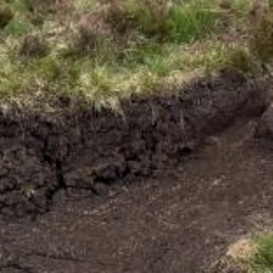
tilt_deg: -4.7
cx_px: 399
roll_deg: +2.2
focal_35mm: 139
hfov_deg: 12.0
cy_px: -189
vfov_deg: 11.8
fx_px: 1240
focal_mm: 6.76
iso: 80
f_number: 1.78
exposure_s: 1/2415
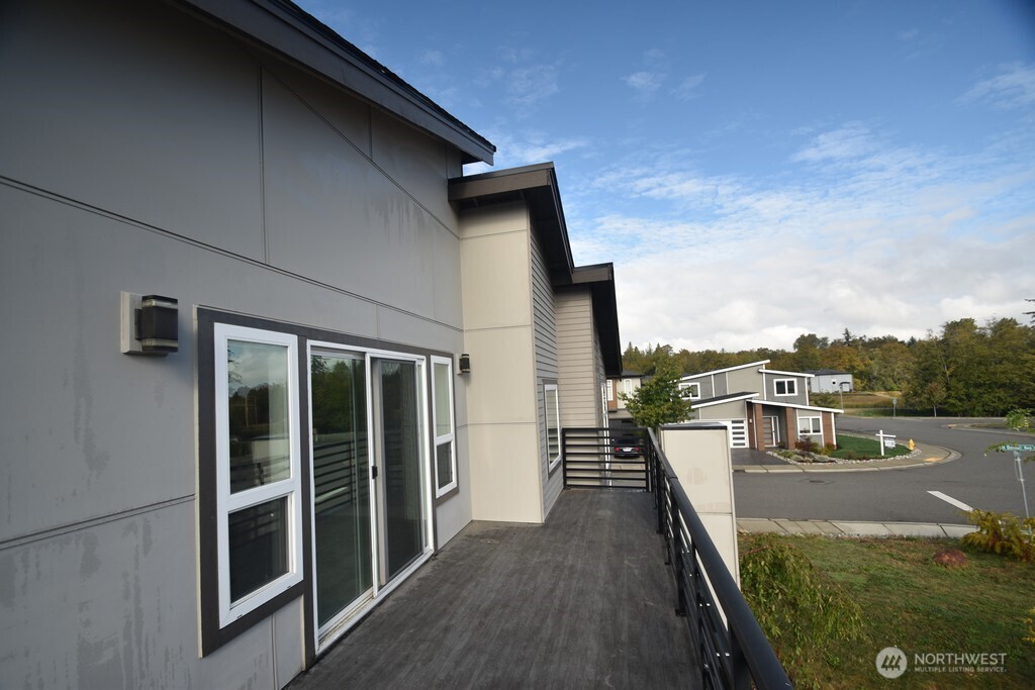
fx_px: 431
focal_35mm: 15
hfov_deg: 100.4
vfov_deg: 77.3
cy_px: 345
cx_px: 518
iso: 110
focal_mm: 10
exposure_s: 1/200
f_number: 5
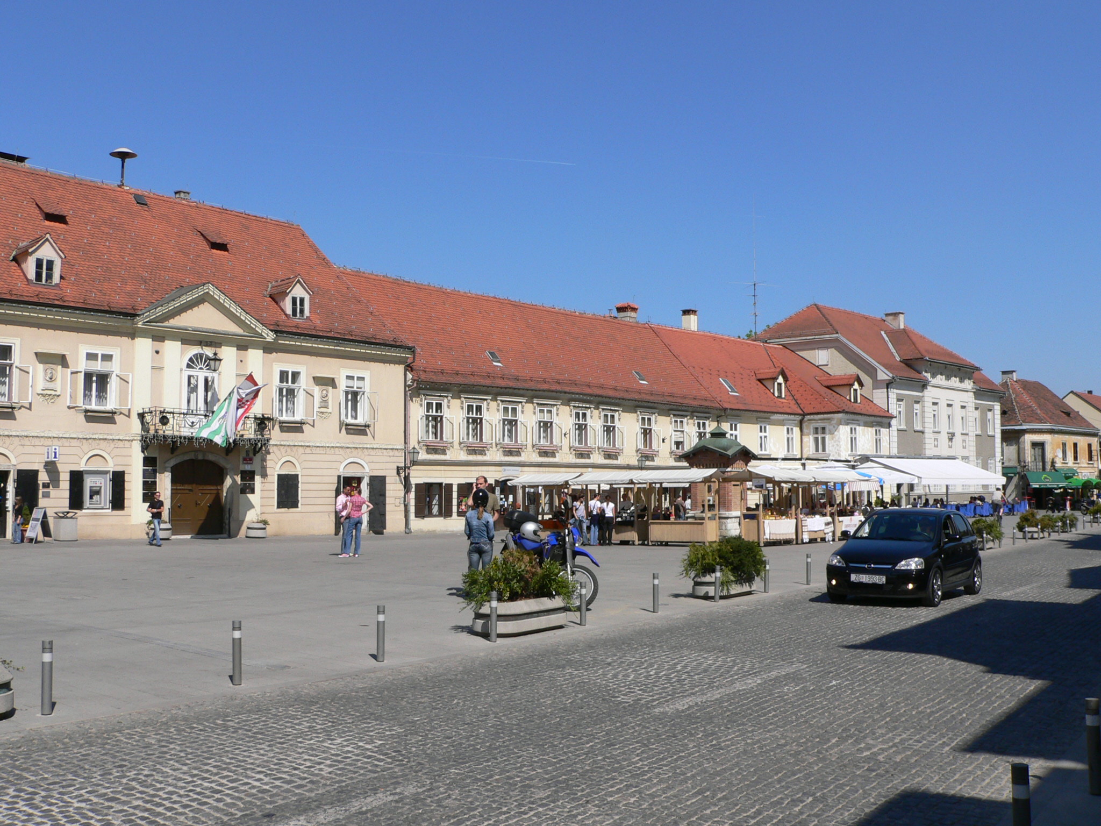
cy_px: 413
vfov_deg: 39.7
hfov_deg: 51.4
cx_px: 550
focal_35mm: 36
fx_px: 1145
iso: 80
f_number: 5.6
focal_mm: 6
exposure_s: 1/500
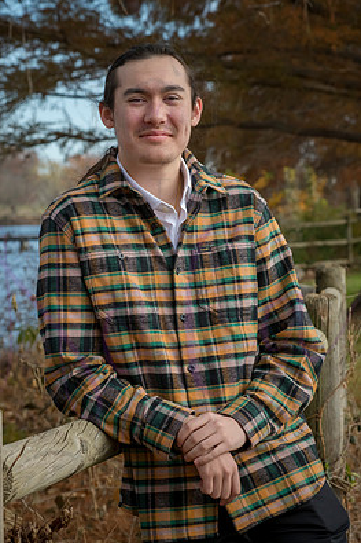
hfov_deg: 12.0
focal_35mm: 114
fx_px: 1716
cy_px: 239
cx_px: 158
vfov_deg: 17.9
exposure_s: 1/320
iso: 400
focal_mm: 100
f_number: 10
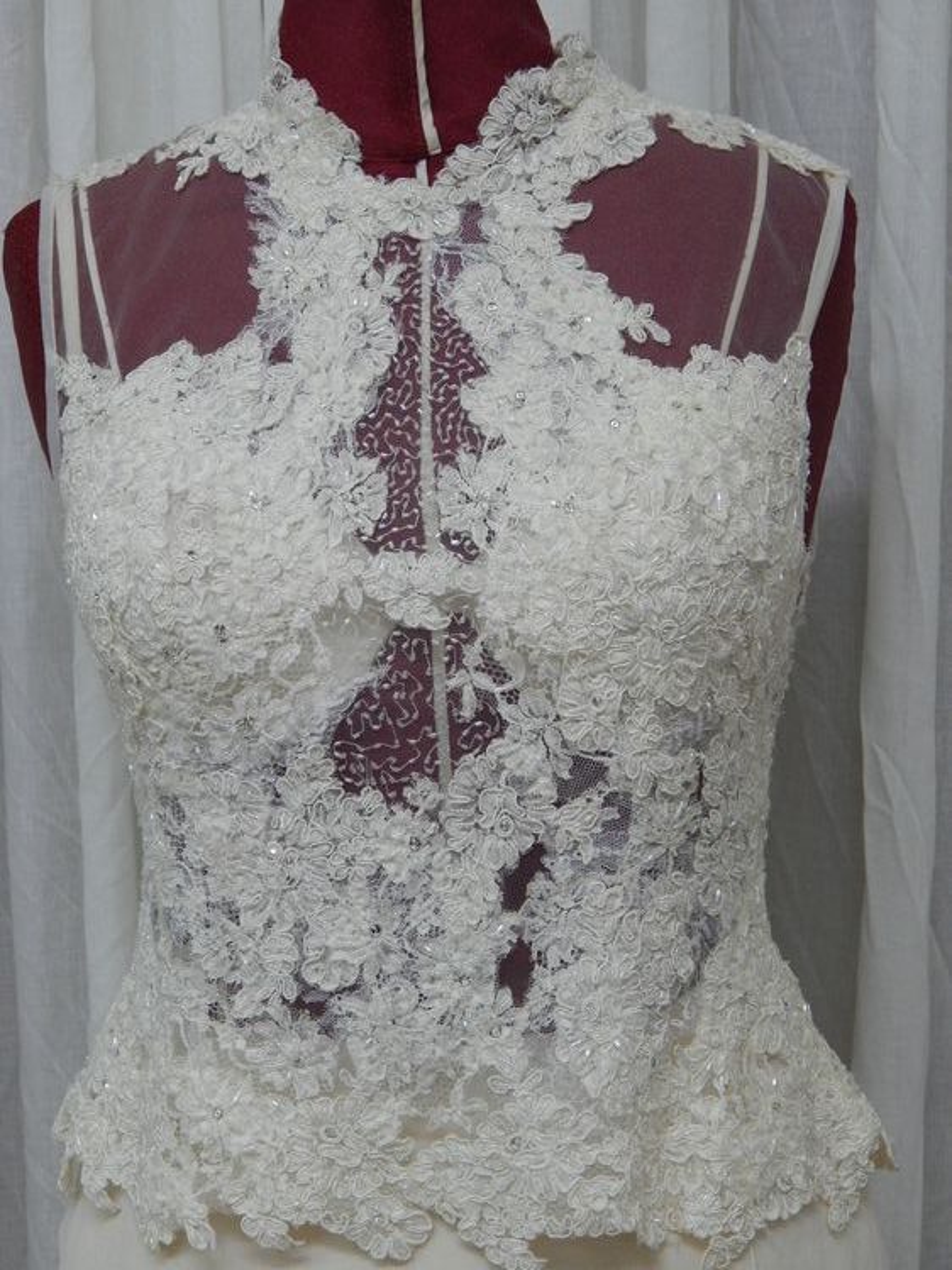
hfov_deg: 21.3
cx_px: 476
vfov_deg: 28.2
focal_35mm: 69
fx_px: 2532
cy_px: 635
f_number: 4.1
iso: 360
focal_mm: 12.3
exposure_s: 1/30
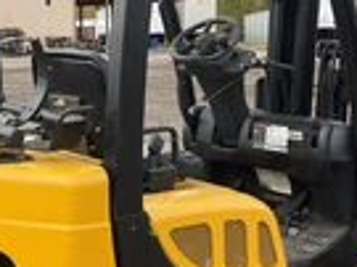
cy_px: 122
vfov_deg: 17.1
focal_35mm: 86
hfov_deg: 22.7
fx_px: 886
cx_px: 122
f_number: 1.8
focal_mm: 3
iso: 25
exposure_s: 1/739
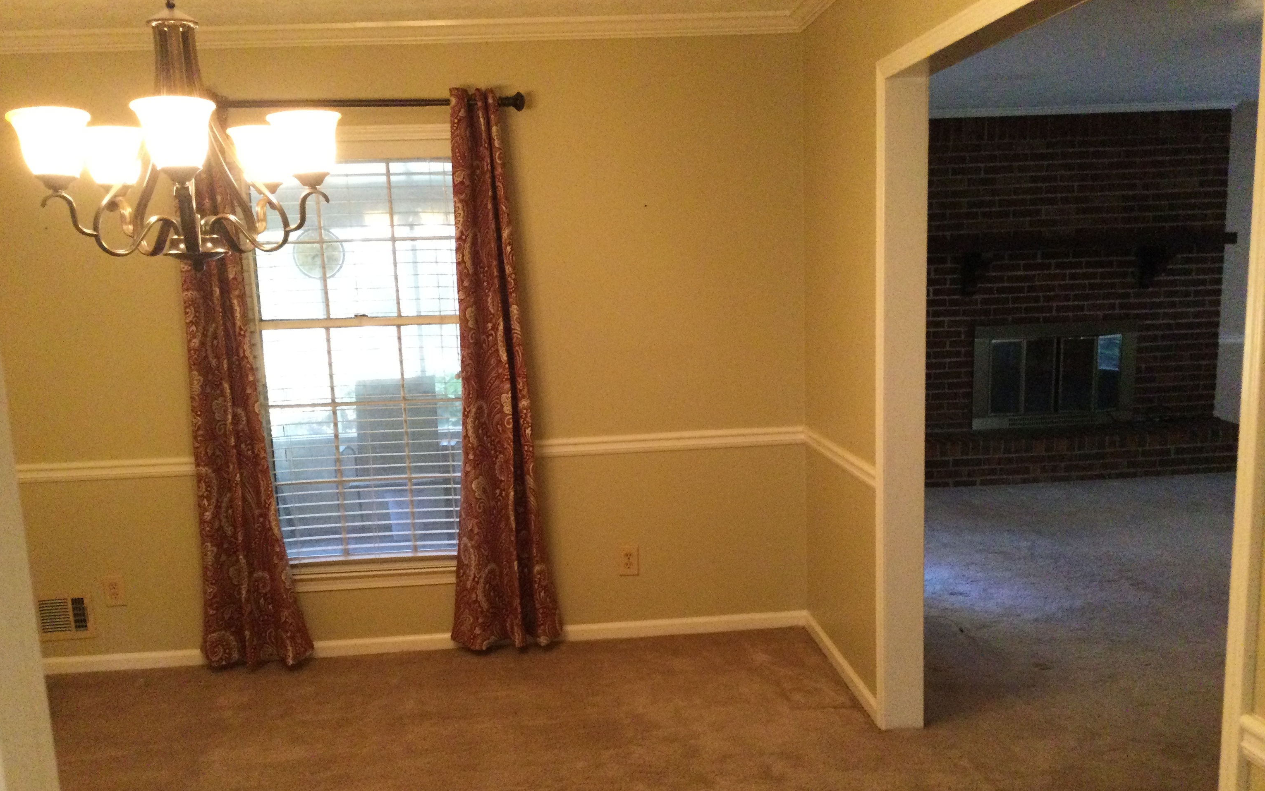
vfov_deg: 38.2
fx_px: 1138
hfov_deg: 58.1
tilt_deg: -7.4
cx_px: 631
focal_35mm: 33
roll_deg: +1.3
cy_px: 470
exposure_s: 1/30
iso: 160
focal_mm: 3.3
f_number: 2.4
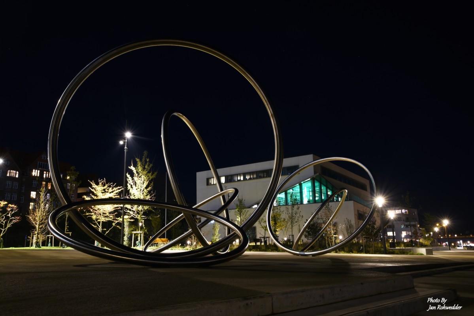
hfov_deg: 65.5
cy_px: 158
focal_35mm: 28
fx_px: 369
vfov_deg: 46.4
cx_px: 237
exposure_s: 25
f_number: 13
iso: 100
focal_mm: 28
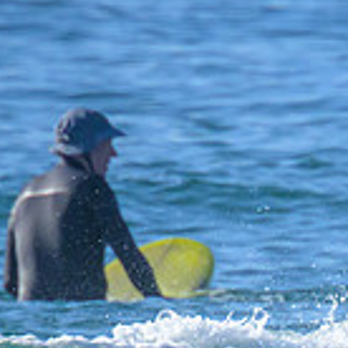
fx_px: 44506
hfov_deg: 0.4
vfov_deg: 0.4
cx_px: 475
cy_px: 368
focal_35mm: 3913
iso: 1600
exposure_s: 1/2500
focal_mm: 800
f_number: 11
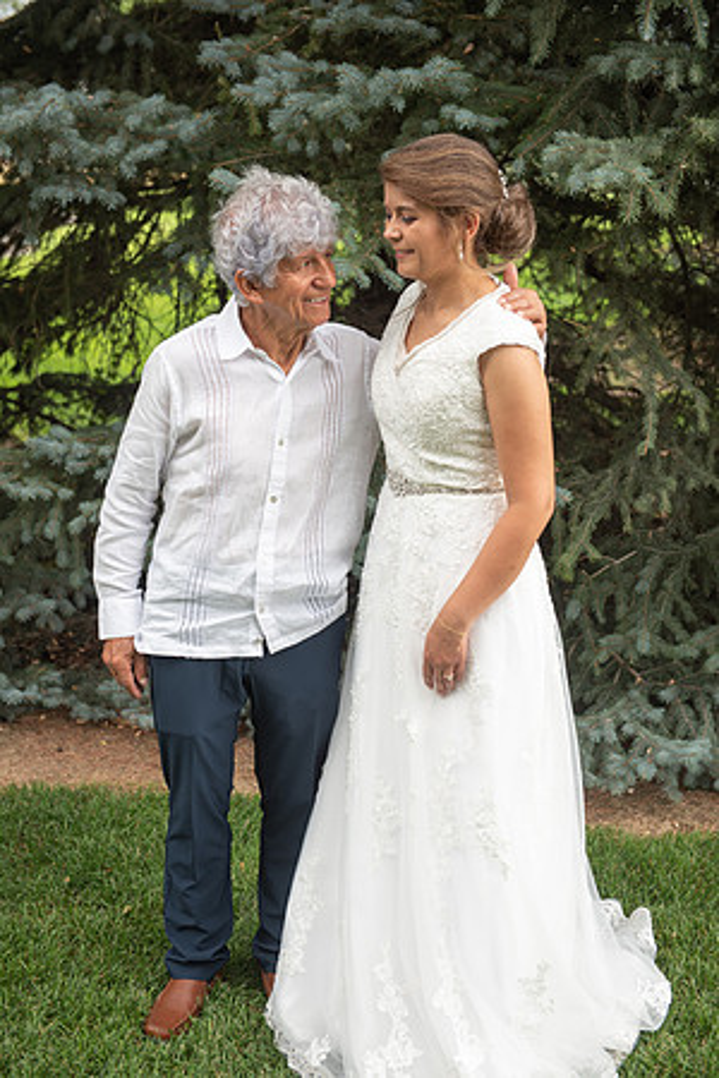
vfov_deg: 36.2
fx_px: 1648
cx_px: 360
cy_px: 539
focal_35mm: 55
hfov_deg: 24.6
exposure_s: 1/80
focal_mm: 55
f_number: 4.5
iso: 100
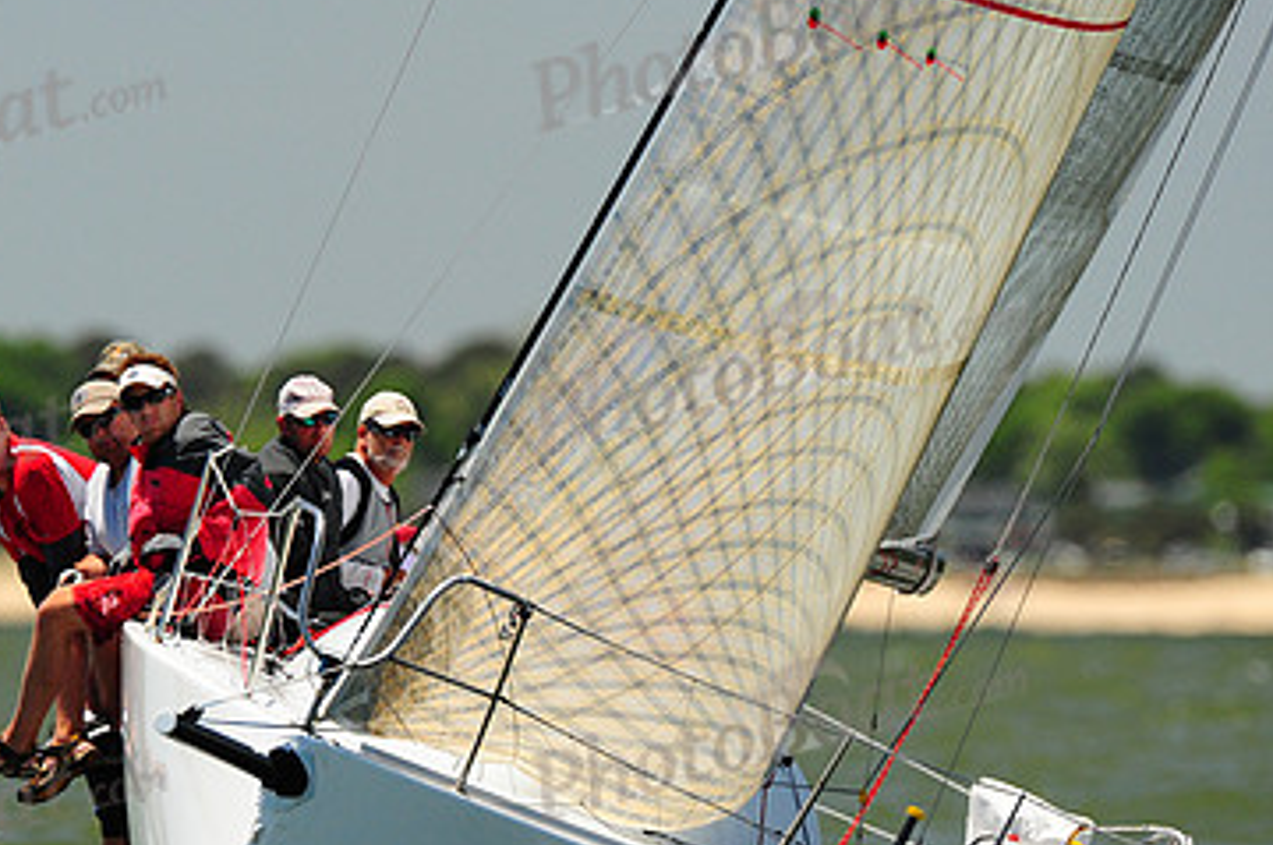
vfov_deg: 1.4
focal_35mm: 968
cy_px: 598
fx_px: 34183
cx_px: 350
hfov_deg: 2.1
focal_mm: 600
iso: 1250
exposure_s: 1/2000
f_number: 5.6
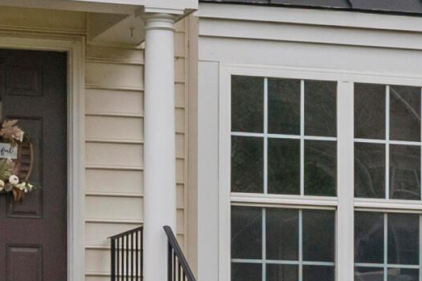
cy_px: -122
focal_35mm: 207
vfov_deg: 6.6
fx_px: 2426
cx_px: 402
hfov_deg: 9.9
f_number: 9
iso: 640
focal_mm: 36
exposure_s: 1/200
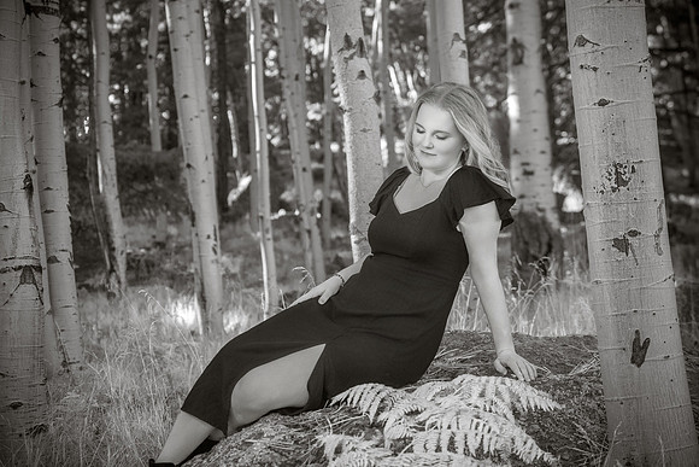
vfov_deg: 16.3
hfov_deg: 24.2
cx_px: 350
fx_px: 1631
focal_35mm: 84
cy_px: 234
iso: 640
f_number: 5.6
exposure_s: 1/160
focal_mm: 84
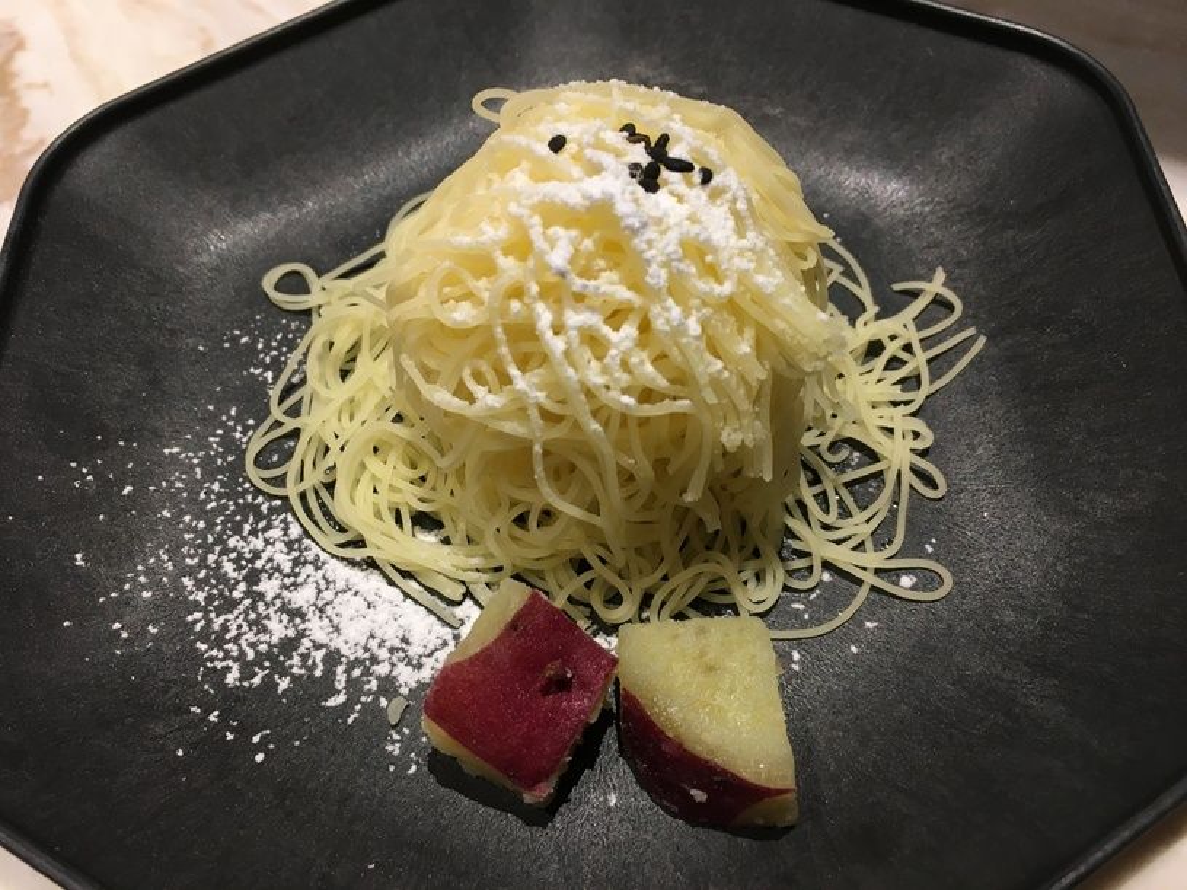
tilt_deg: -59.4
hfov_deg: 61.7
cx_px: 594
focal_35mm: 29
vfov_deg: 48.2
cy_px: 445
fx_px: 994
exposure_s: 1/30
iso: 80
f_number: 2.2
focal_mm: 4.15
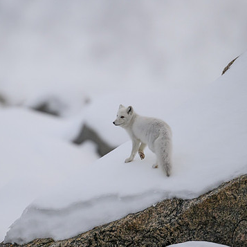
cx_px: 82
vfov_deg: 2.3
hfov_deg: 2.3
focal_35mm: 772
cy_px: 126
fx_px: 6232
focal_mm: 560
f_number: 4
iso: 2000
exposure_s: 1/1600
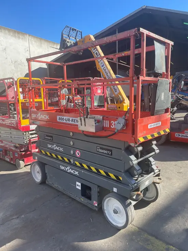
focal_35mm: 26
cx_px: 94
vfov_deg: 67.3
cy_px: 126
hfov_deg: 53.1
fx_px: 188
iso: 32
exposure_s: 1/1304
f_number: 1.6
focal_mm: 4.2
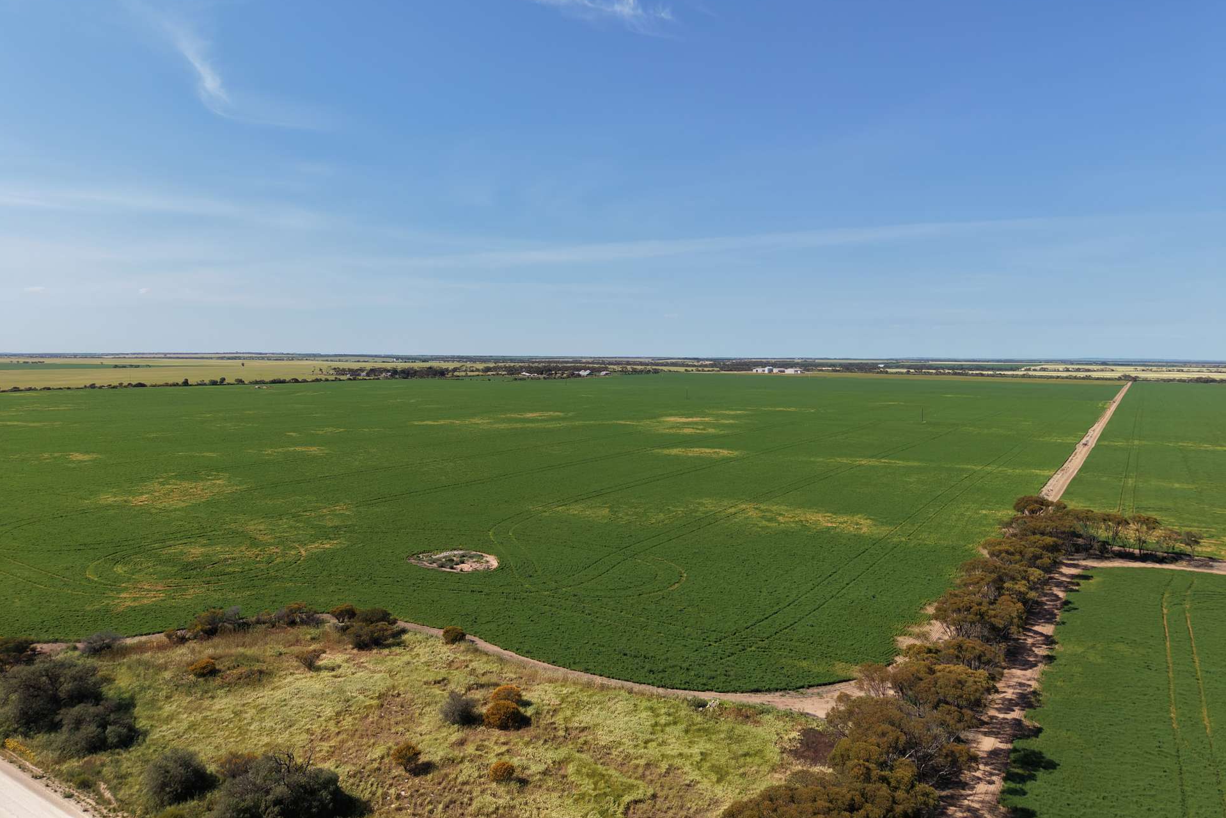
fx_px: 851
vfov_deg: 51.2
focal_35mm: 25
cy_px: 360
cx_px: 613
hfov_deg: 71.5
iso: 170
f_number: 1.8
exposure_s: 1/5000
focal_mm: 8.67
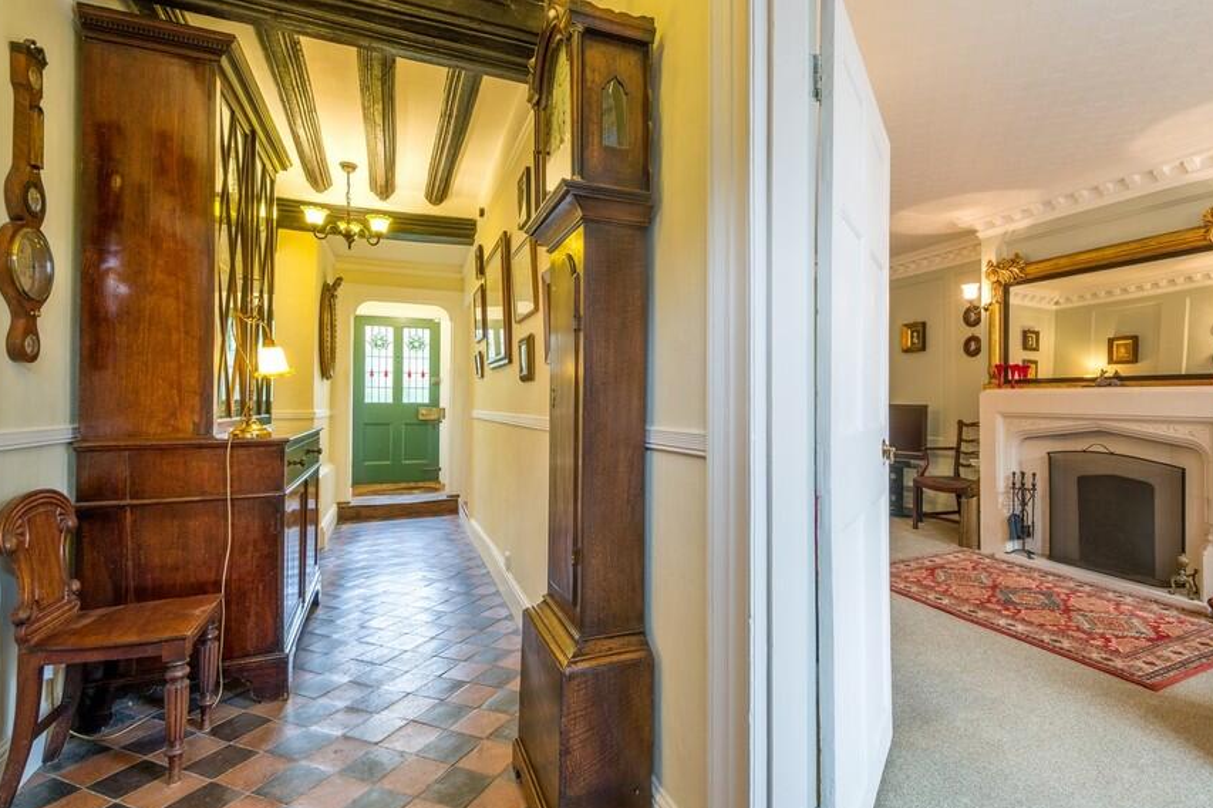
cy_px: 393
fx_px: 606
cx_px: 663
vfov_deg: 67.3
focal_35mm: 18
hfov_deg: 89.8
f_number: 7.1
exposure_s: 1/2
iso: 160
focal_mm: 9.9
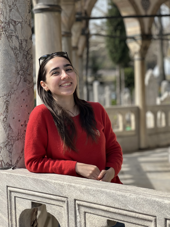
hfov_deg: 19.1
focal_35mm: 77
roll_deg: +0.6
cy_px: 114
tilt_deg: -2.3
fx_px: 504
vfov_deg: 25.3
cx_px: 85
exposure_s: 1/168
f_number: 2.8
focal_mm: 9
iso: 25
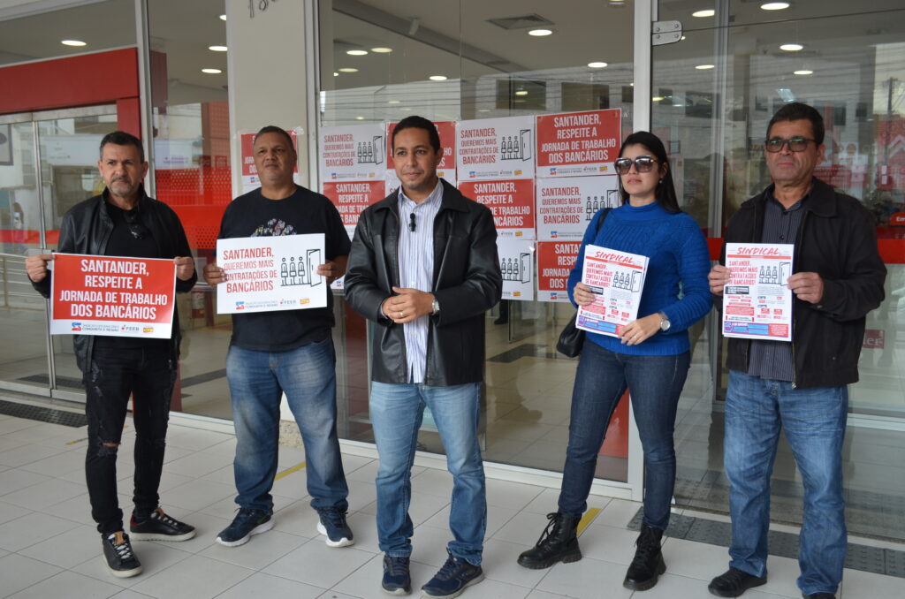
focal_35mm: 33
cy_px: 300
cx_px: 452
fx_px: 828
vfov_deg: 39.8
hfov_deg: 57.3
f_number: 5.6
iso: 280
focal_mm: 22
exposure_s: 1/125
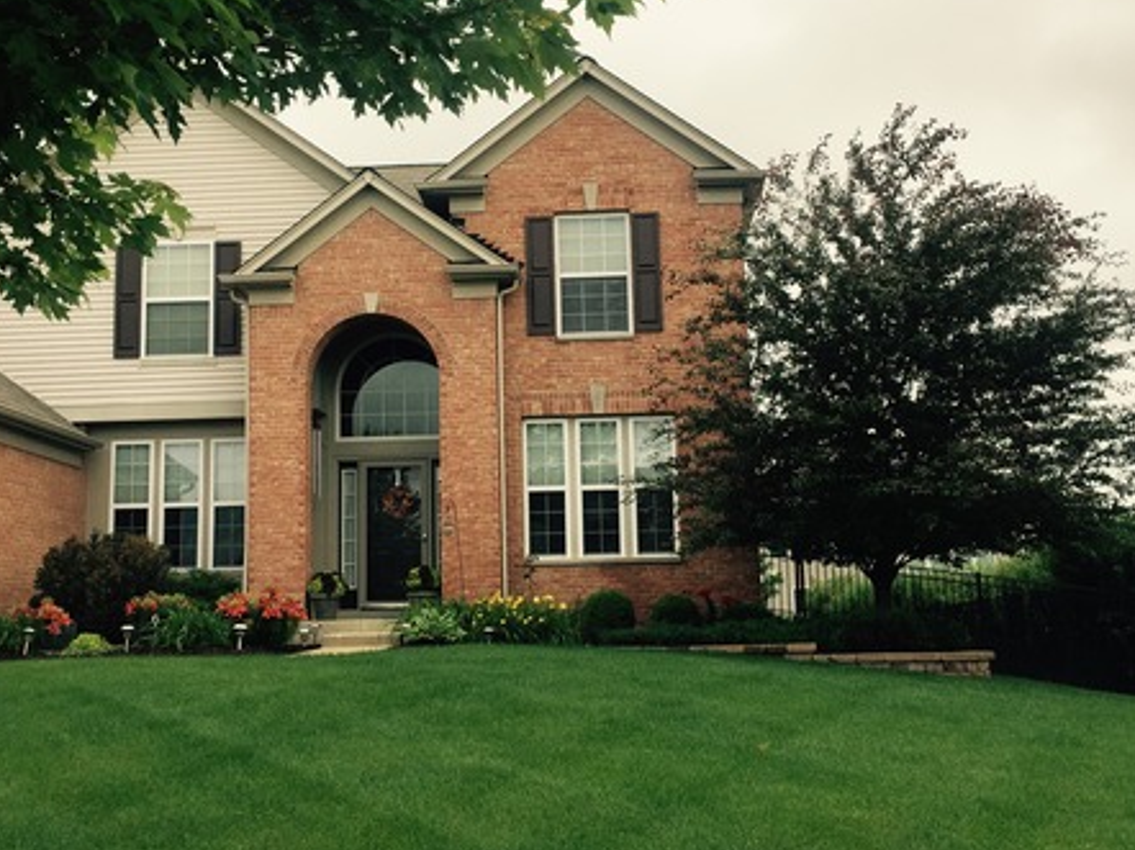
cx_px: 542
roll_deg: +1.6
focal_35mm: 42
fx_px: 1376
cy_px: 413
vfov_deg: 34.3
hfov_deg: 44.8
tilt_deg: +9.3
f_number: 2.2
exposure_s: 1/1412
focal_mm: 4.15
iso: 32
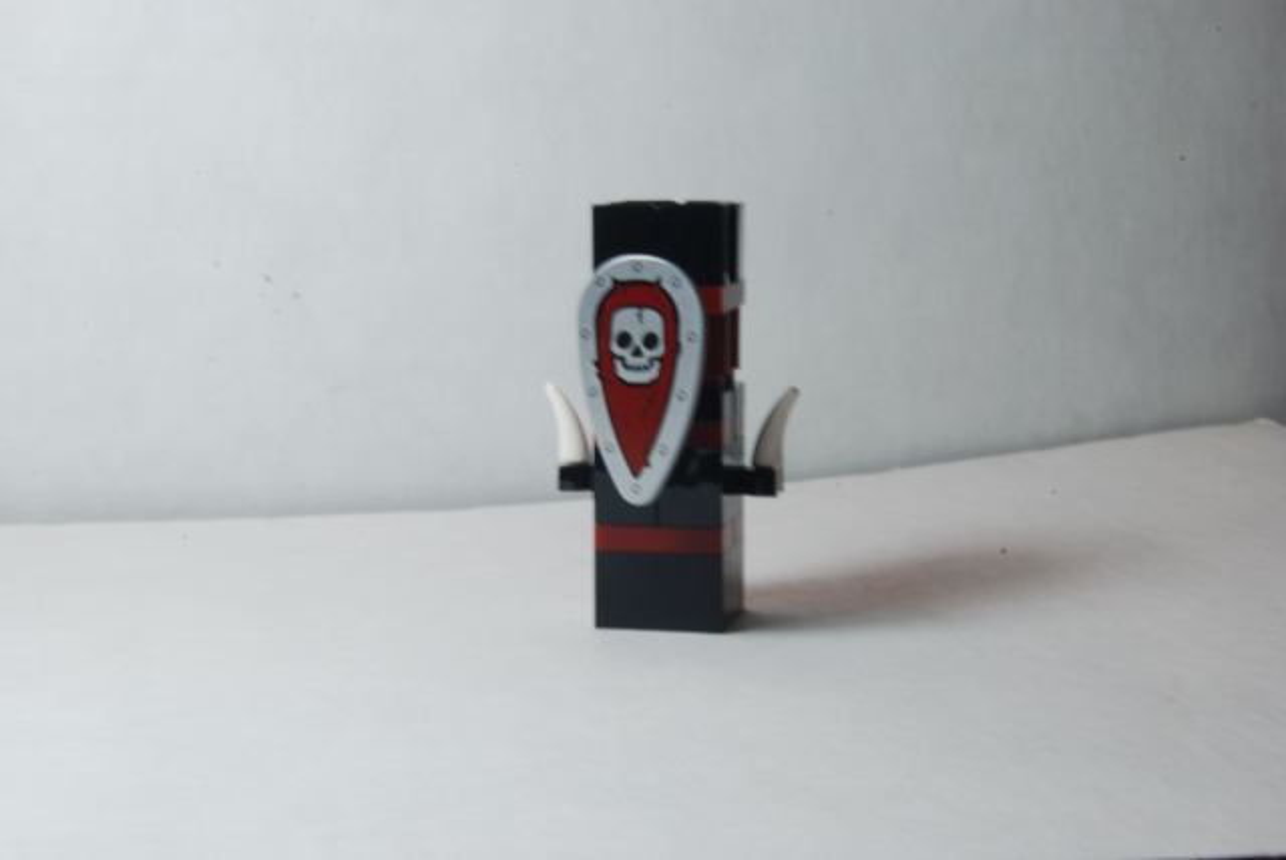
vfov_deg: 21.6
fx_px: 2252
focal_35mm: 63
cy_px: 430
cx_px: 643
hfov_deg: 31.9
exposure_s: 1/1.6
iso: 100
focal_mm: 42
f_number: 32
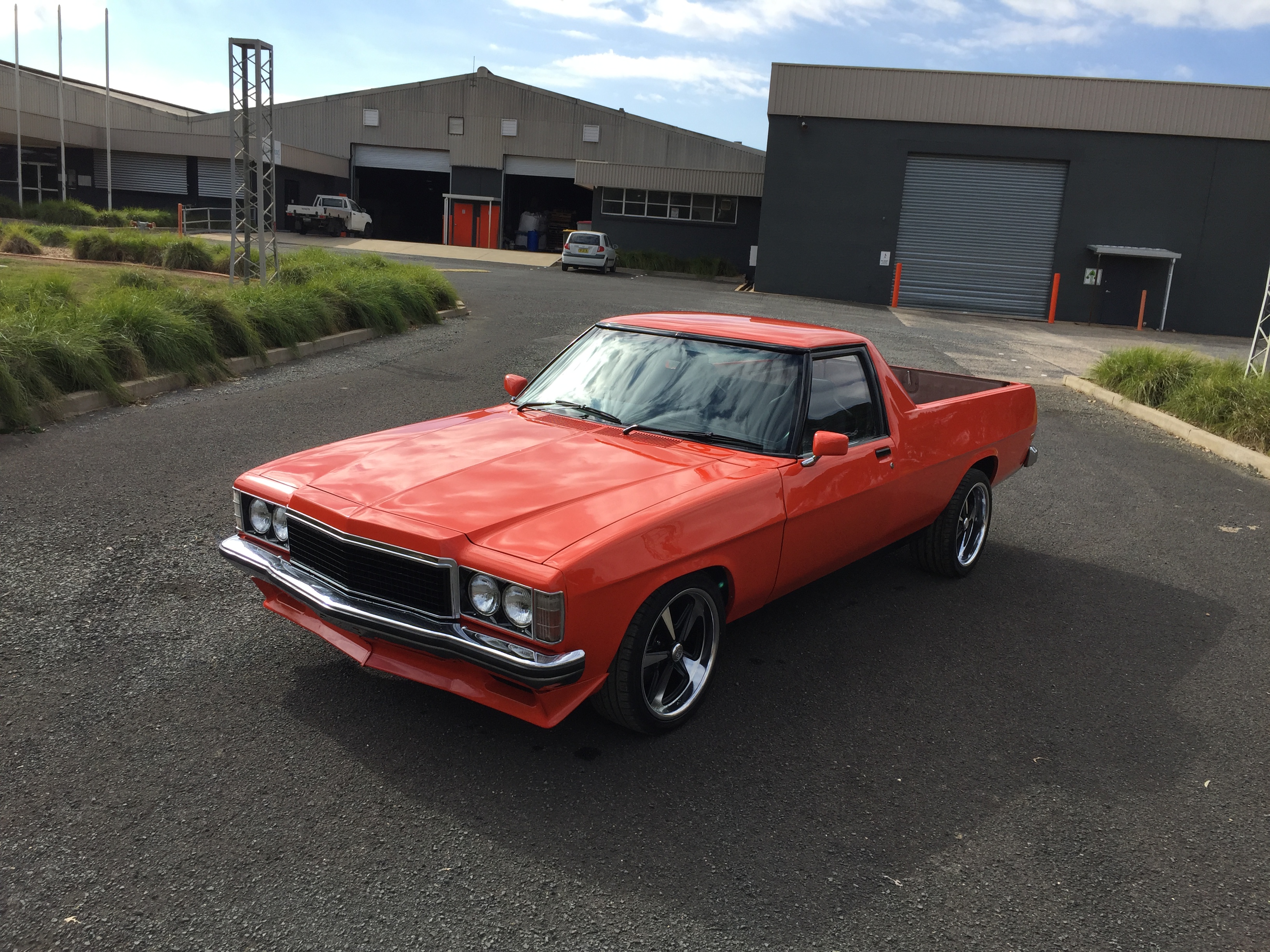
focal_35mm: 29
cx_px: 635
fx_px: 1064
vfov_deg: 48.2
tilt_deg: -13.4
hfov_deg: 61.7
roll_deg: -4.2
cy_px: 476
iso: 32
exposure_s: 1/1647
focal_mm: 4.15
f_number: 2.2
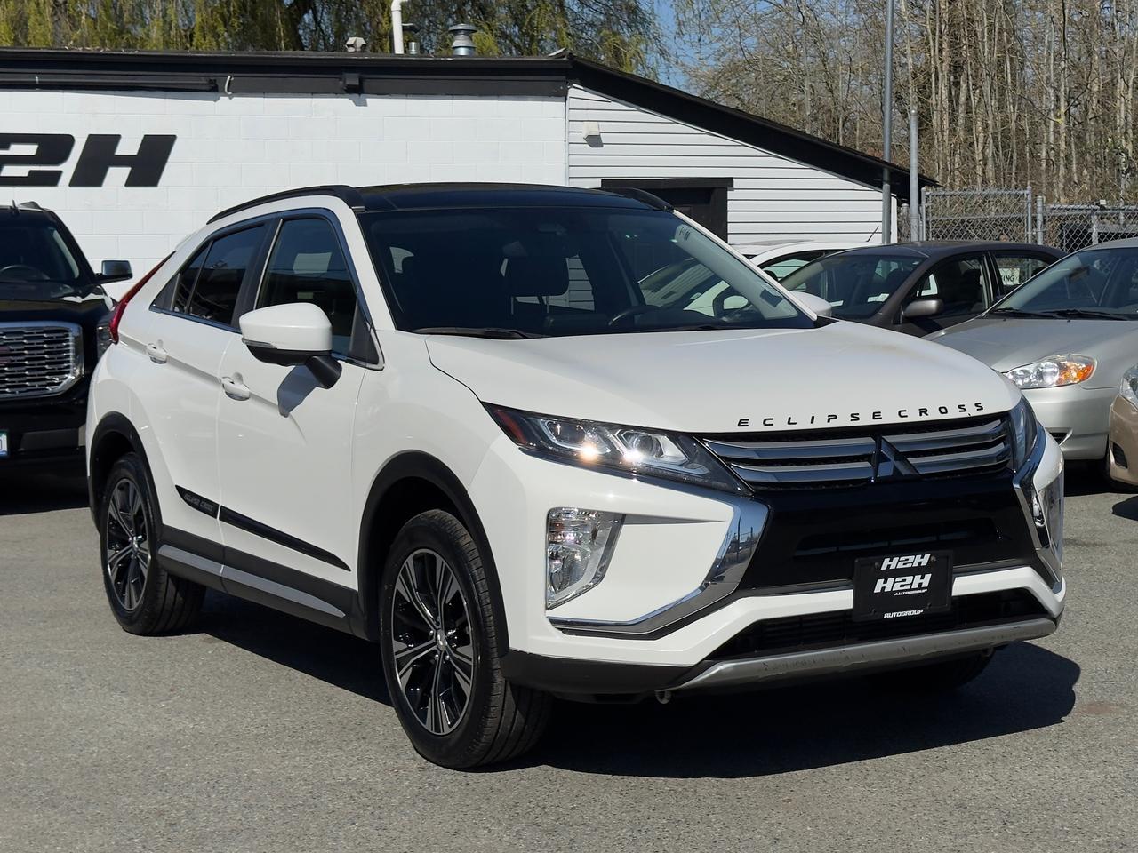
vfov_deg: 30.3
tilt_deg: -1.6
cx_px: 569
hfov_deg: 39.7
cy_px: 426
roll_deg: +0.7
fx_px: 1578
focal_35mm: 48
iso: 64
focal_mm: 6.76
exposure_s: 1/10526
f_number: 1.78
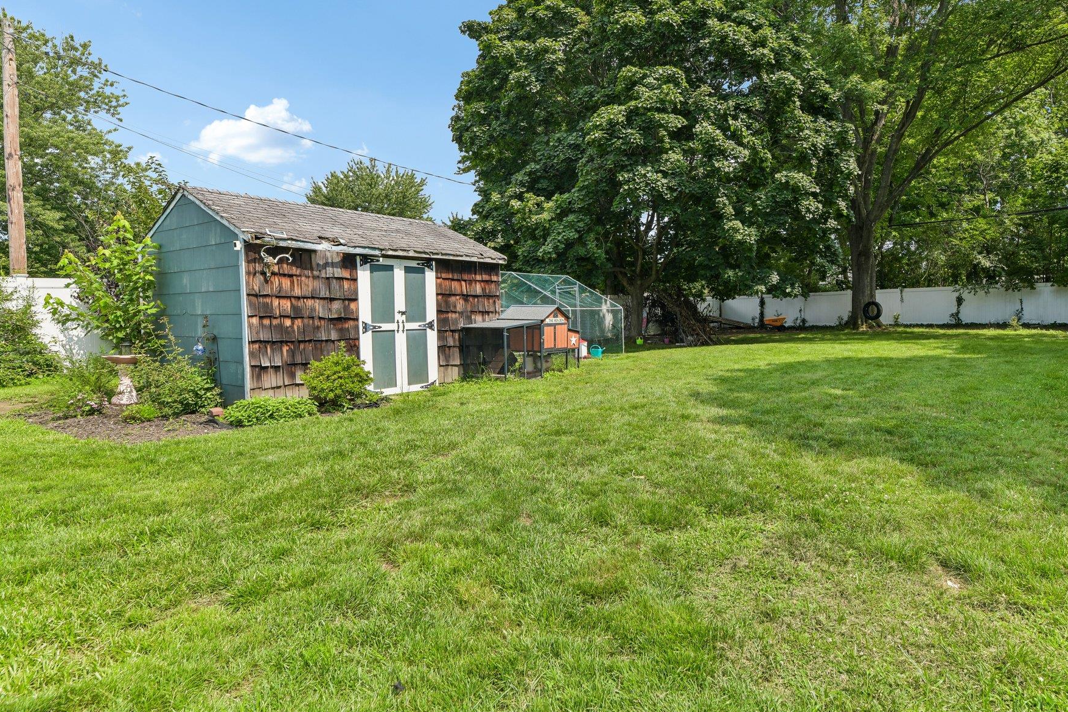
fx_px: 623
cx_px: 620
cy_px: 328
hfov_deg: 80.6
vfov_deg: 59.4
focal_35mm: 21
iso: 160
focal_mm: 18
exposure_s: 1/160
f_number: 9
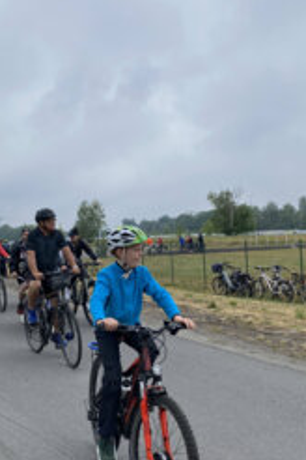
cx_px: 118
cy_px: 217
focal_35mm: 44
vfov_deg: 44.5
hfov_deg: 30.4
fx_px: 561
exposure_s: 1/2066
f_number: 1.8
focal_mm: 4.2
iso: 32
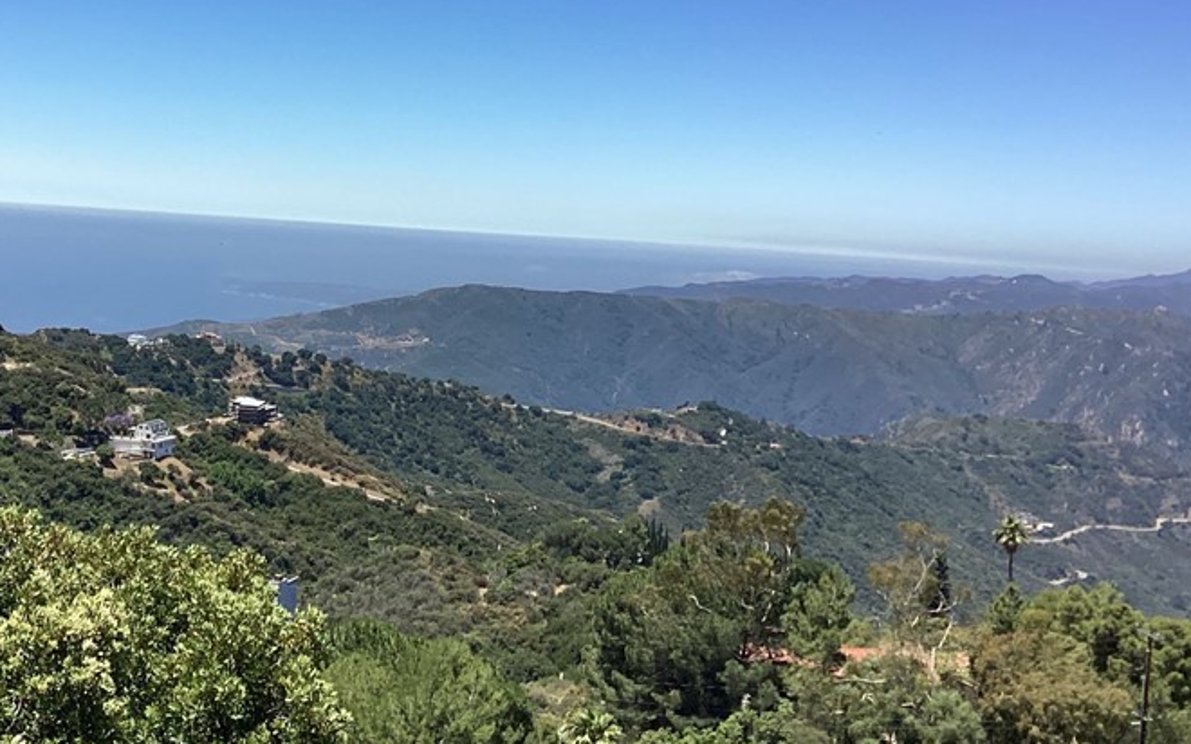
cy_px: 247
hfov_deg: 38.8
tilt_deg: -3.9
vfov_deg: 25.2
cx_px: 336
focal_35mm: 51
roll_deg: -3.8
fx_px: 1655
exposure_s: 1/1852
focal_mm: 3.3
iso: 25
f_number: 2.4
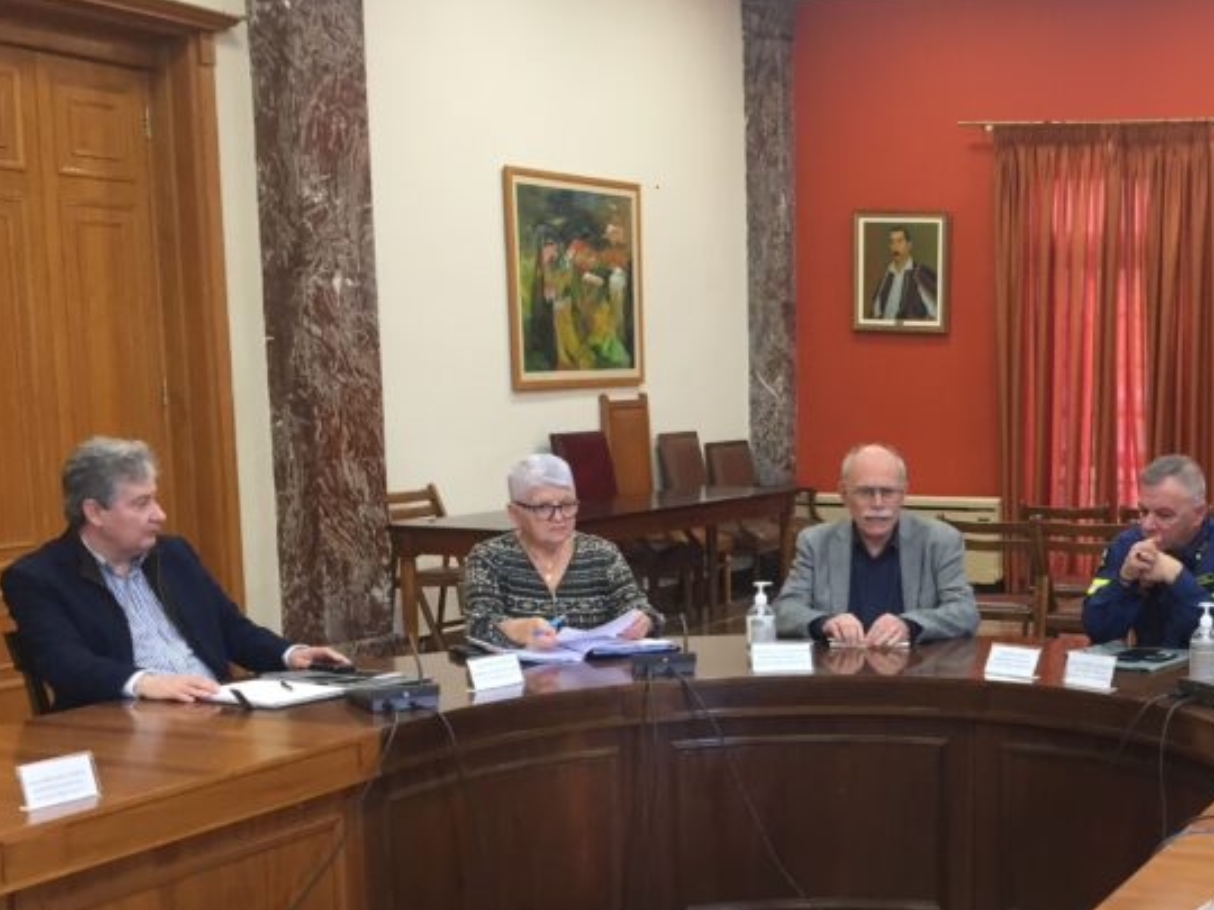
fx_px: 1929
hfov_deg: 33.6
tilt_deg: -7.3
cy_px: 674
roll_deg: -2.7
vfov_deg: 26.2
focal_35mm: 55
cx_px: 1030
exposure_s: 1/33
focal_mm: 4.15
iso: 80
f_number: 2.2
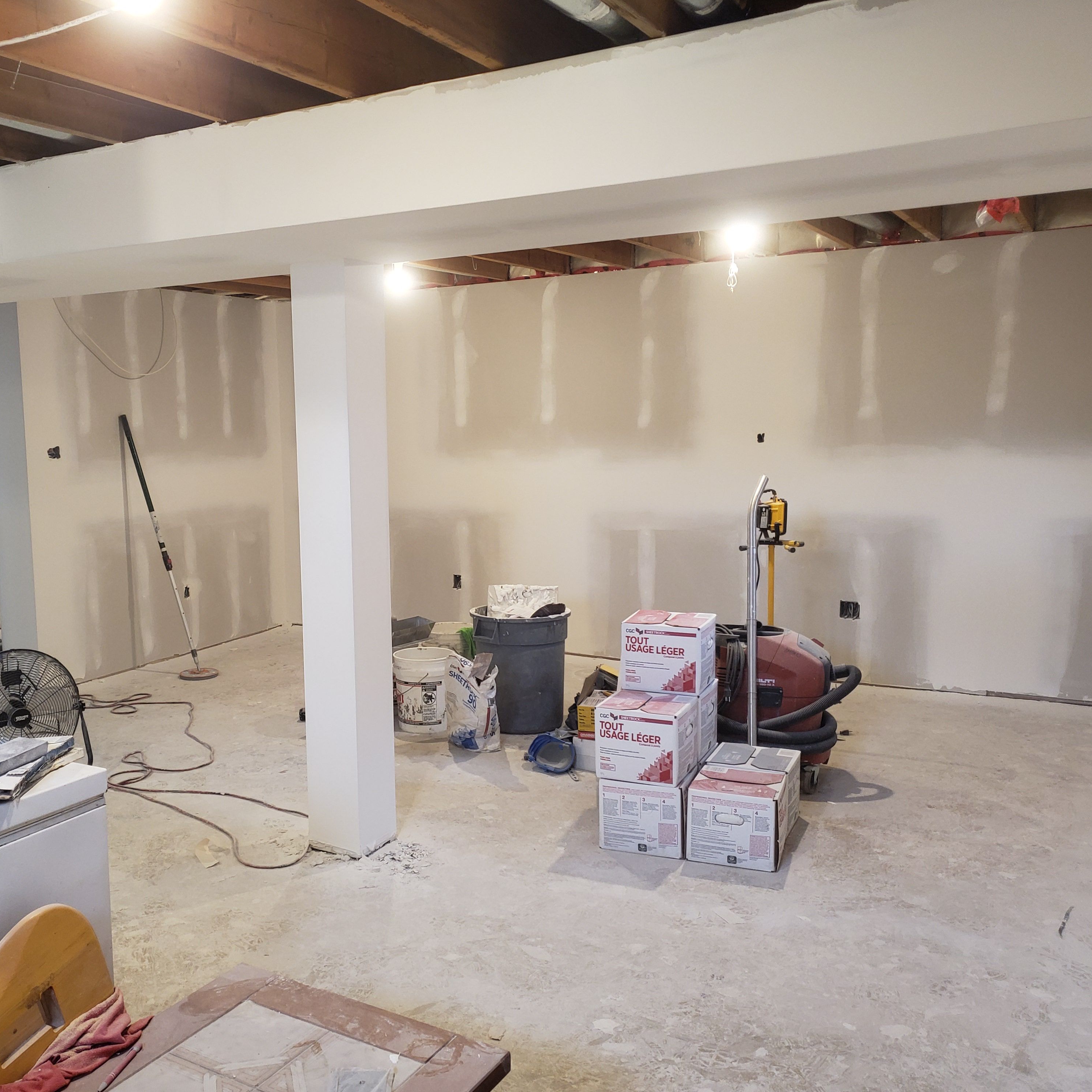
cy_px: 546
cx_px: 407
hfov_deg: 52.0
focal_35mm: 31
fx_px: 1106
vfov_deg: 52.5
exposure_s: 1/40
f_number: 1.5
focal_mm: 4.3
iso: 160
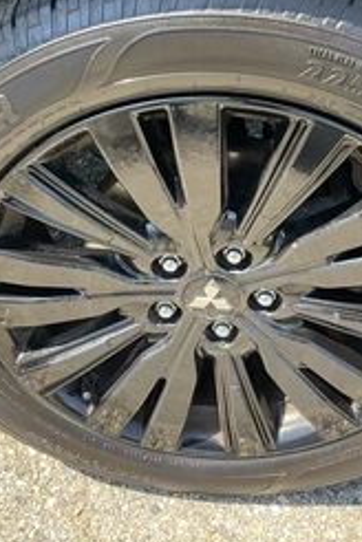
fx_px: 739
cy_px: 234
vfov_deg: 40.3
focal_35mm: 49
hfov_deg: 27.5
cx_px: 188
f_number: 1.8
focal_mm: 3
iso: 32
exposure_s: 1/172
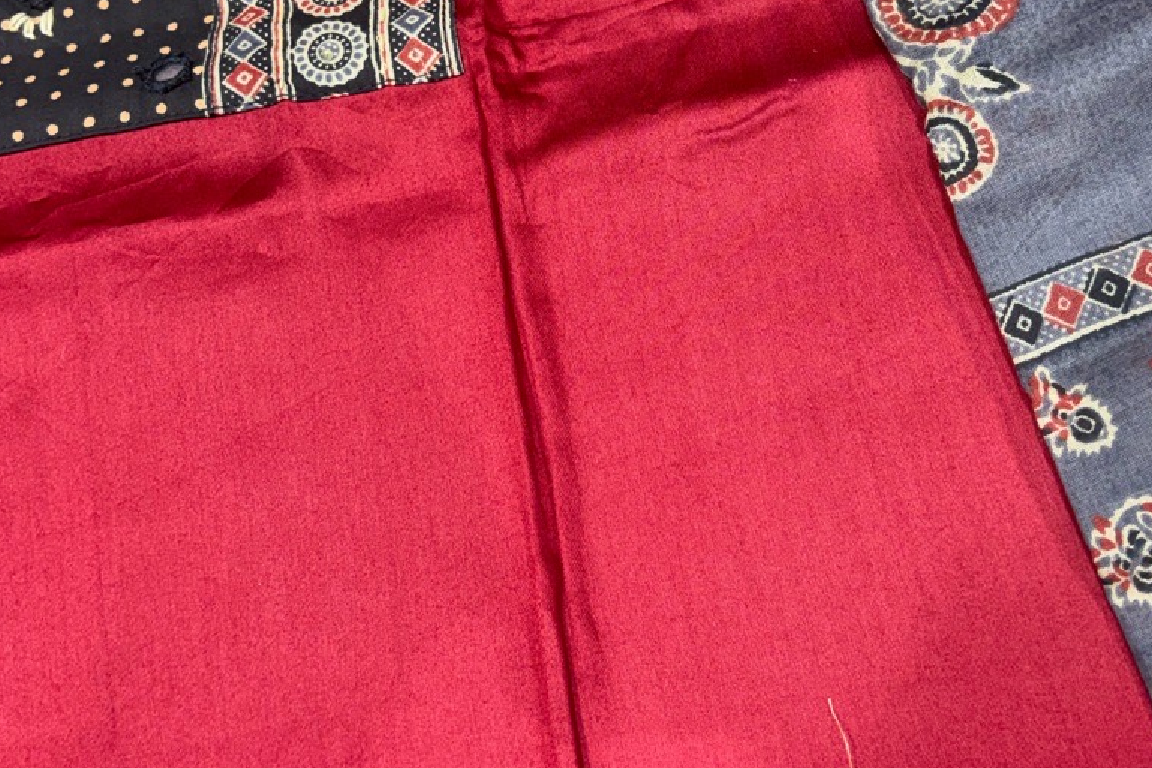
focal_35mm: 45
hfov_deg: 43.6
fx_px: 1440
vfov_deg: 29.7
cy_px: 262
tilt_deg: -71.7
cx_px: 592
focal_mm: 5.96
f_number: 1.6
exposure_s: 1/100
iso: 125
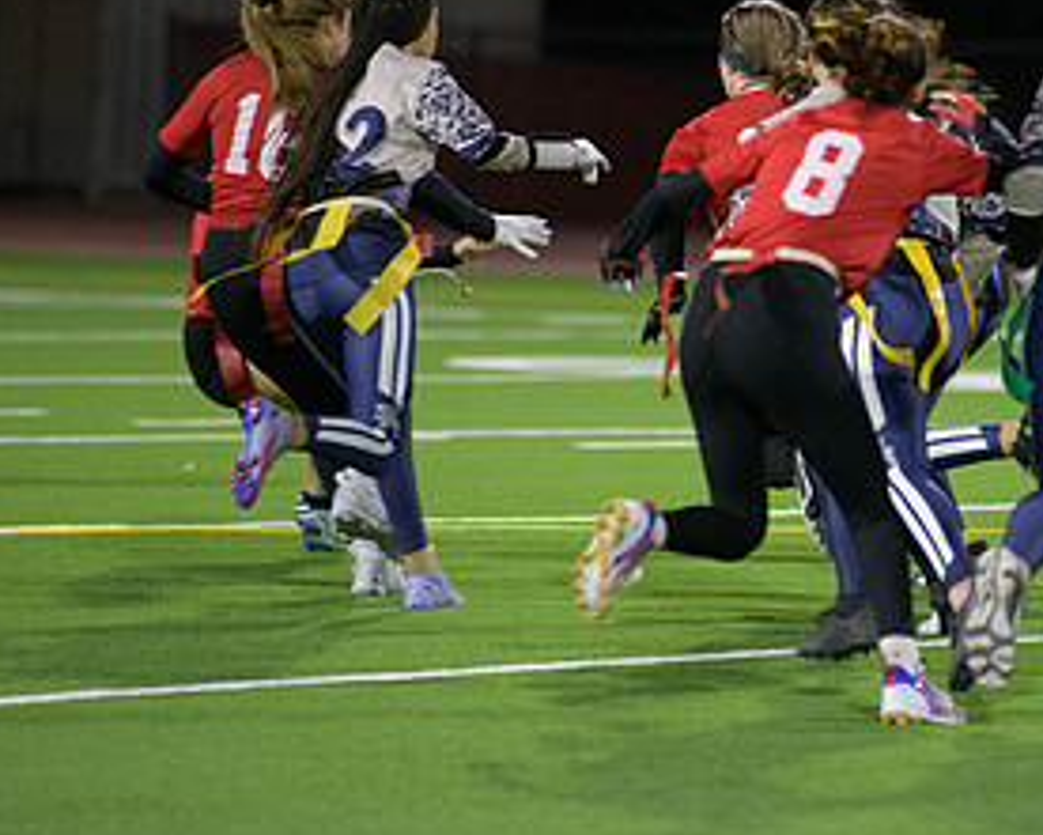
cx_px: 812
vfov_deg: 3.9
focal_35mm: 395
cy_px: 255
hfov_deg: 4.9
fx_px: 12197
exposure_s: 1/640
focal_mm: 200
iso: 3200
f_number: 2.8
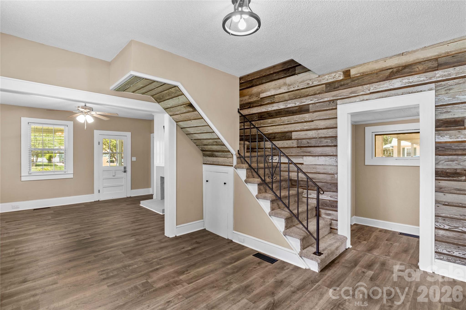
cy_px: 155
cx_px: 233
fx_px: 207
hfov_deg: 96.7
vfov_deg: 73.7
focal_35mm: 16
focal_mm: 16
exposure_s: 1/1.25
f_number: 8
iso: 100
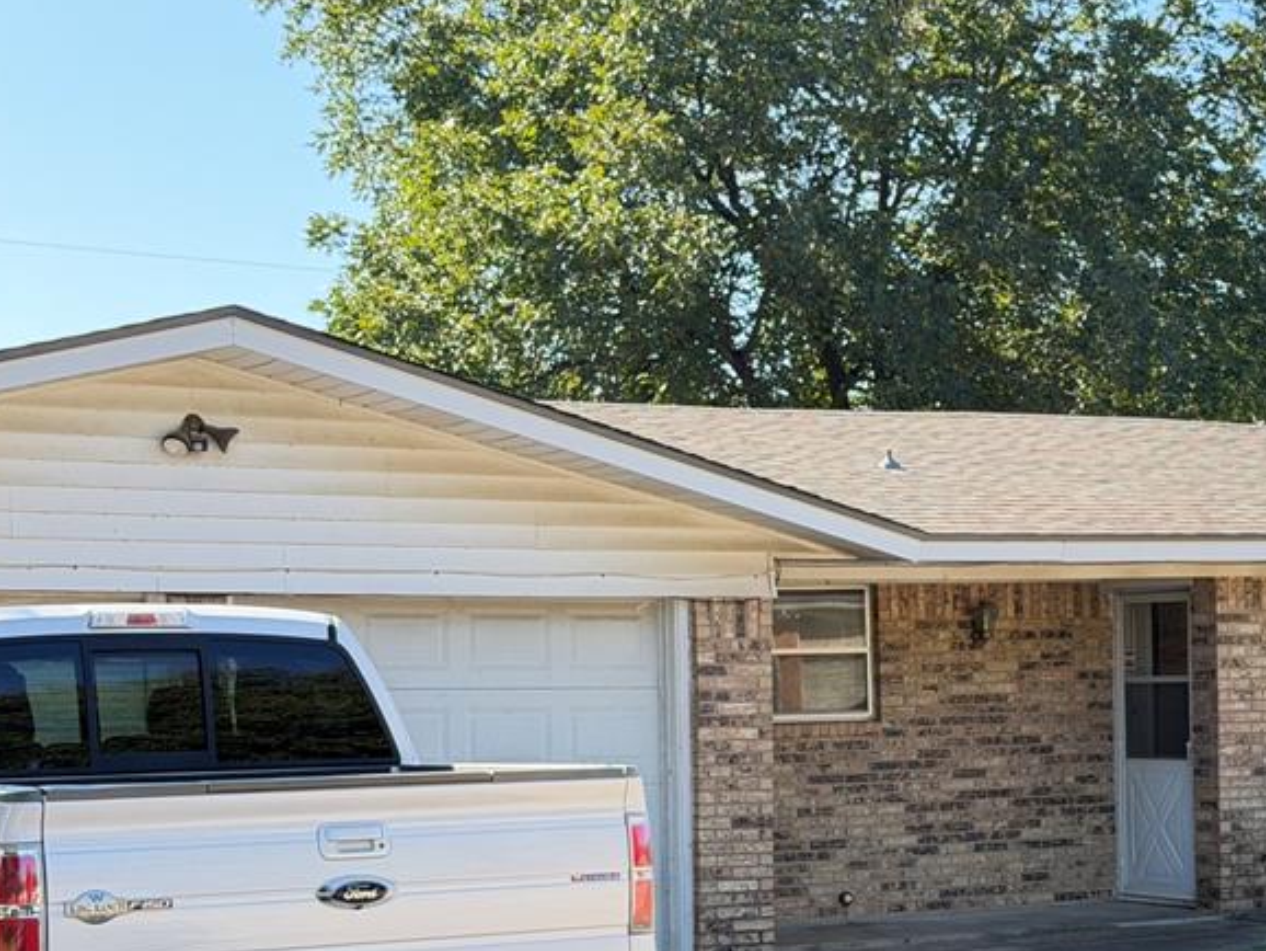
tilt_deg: -0.3
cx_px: 990
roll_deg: +0.8
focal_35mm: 85
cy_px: 749
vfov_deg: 17.2
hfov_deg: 22.7
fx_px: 3110
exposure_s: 1/895
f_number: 1.78
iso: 100
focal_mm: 6.76
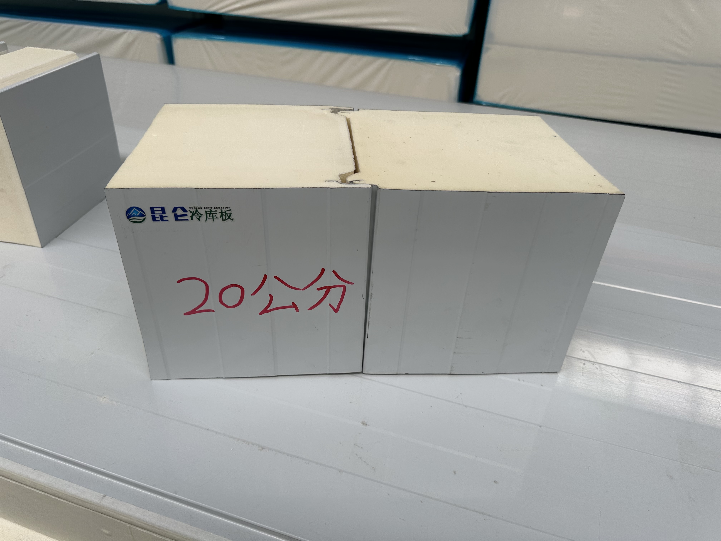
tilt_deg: -34.3
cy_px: 270
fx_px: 500
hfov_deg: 71.6
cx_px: 360
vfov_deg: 56.8
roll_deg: -4.6
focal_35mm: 24
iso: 64
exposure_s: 1/163
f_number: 1.78
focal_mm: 6.86
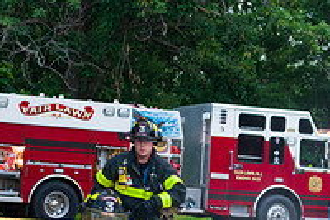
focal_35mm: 203
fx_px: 1859
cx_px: 421
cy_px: 147
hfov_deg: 10.0
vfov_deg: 6.8
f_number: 3.2
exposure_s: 1/200
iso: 1000
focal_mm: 70
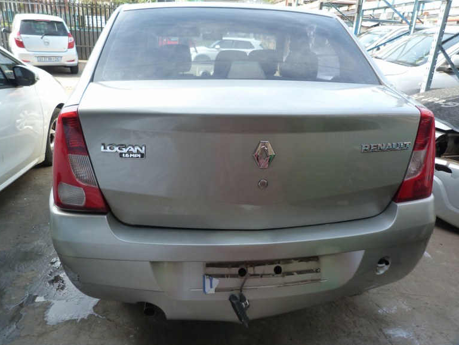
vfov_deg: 53.1
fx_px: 345
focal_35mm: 26
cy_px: 169
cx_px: 235
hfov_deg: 67.3
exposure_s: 1/125
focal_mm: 4.5
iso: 125
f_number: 2.8
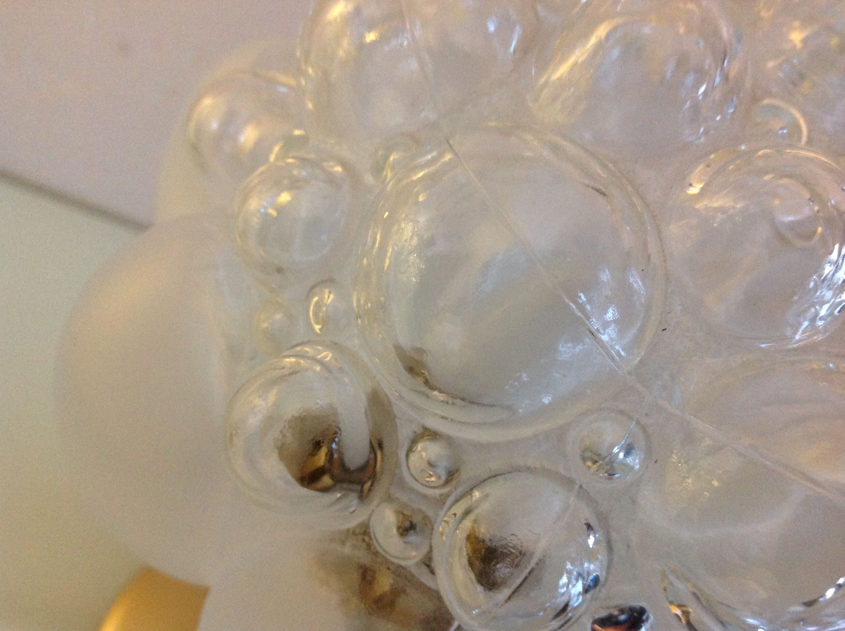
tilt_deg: -45.3
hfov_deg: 52.7
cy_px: 316
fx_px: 853
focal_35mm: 35
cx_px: 422
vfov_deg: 40.6
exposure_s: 1/15
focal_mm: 4.28
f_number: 2.4
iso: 320
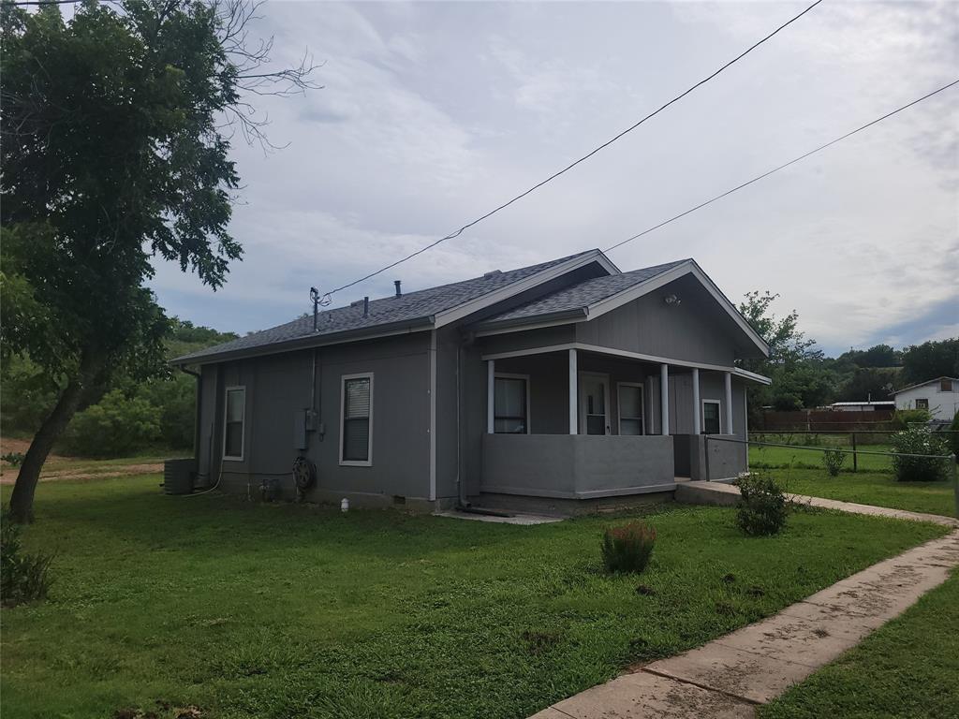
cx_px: 480
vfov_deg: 53.1
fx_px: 720
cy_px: 360
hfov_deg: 67.3
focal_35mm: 26
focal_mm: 5.4
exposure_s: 1/5007
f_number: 1.8
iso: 40
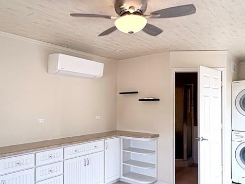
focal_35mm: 30
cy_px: 102
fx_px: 212
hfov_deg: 59.8
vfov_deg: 46.7
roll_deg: +0.1
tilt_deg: +1.1
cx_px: 109
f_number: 2.2
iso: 100
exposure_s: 1/120
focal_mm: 2.22
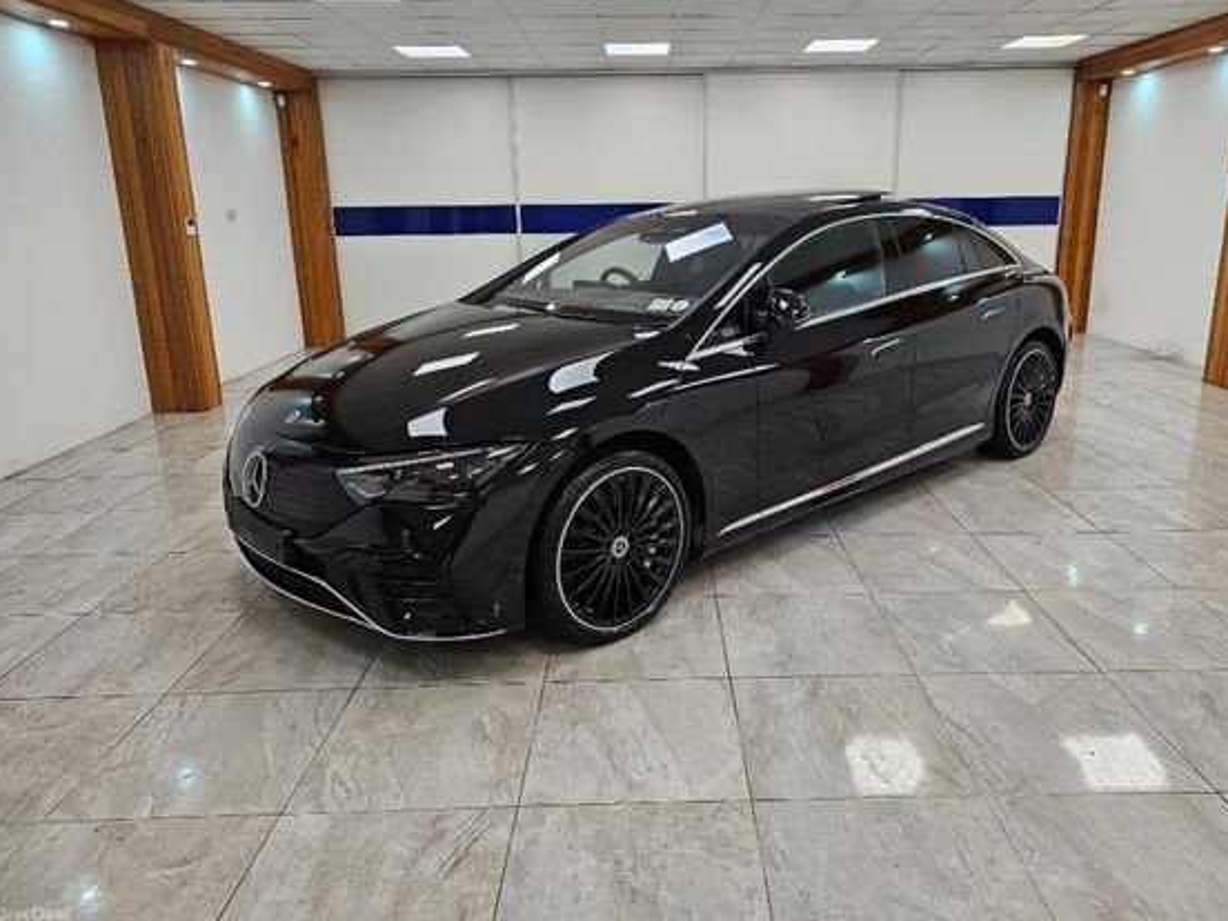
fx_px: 887
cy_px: 425
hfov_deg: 69.3
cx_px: 658
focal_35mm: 25
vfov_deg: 54.8
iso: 125
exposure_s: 1/100
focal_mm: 6.3
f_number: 1.7
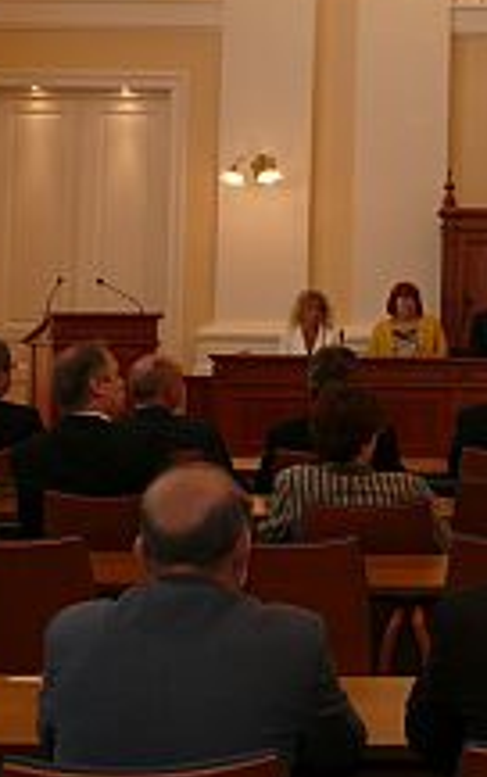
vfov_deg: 26.5
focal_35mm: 77
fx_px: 1632
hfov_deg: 15.8
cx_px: 695
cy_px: 208
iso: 100
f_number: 4
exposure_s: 1/30
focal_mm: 7.4
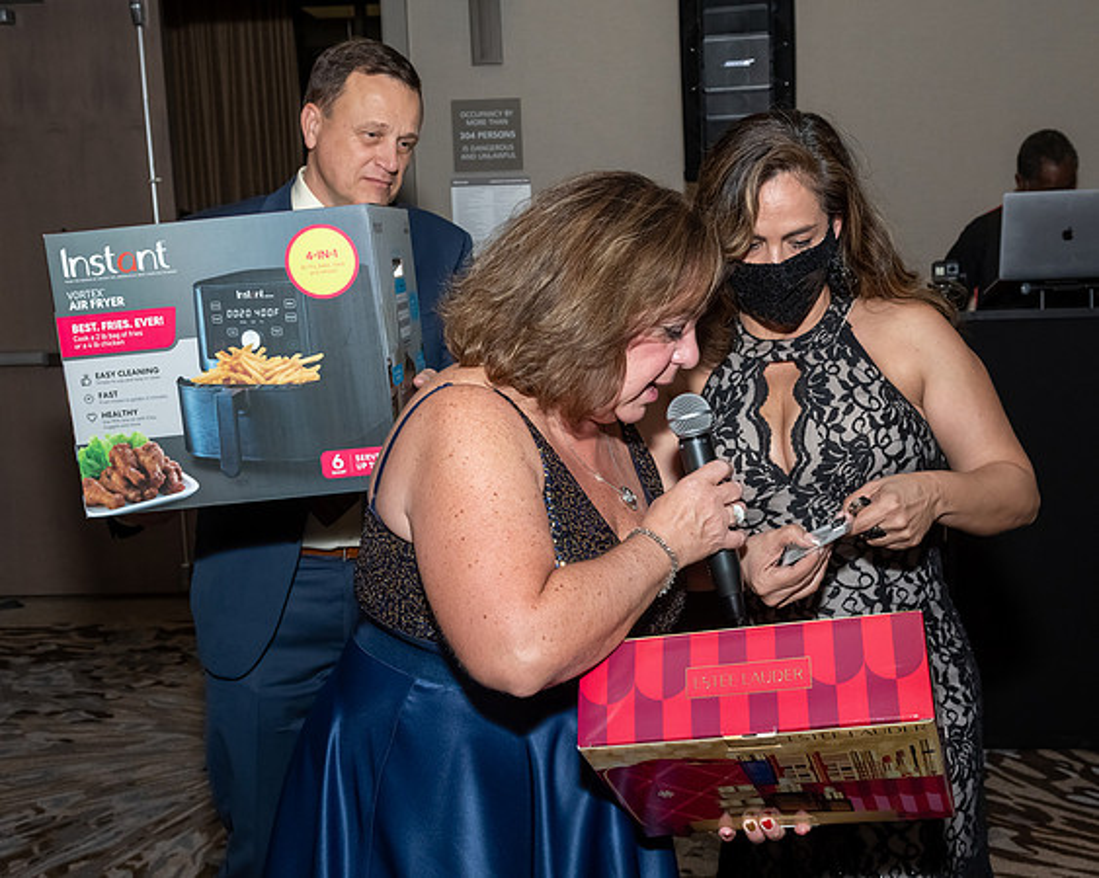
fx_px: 1403
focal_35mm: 43
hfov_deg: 42.7
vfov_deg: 34.8
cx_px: 599
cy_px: 467
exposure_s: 1/250
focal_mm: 23
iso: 500
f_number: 7.1
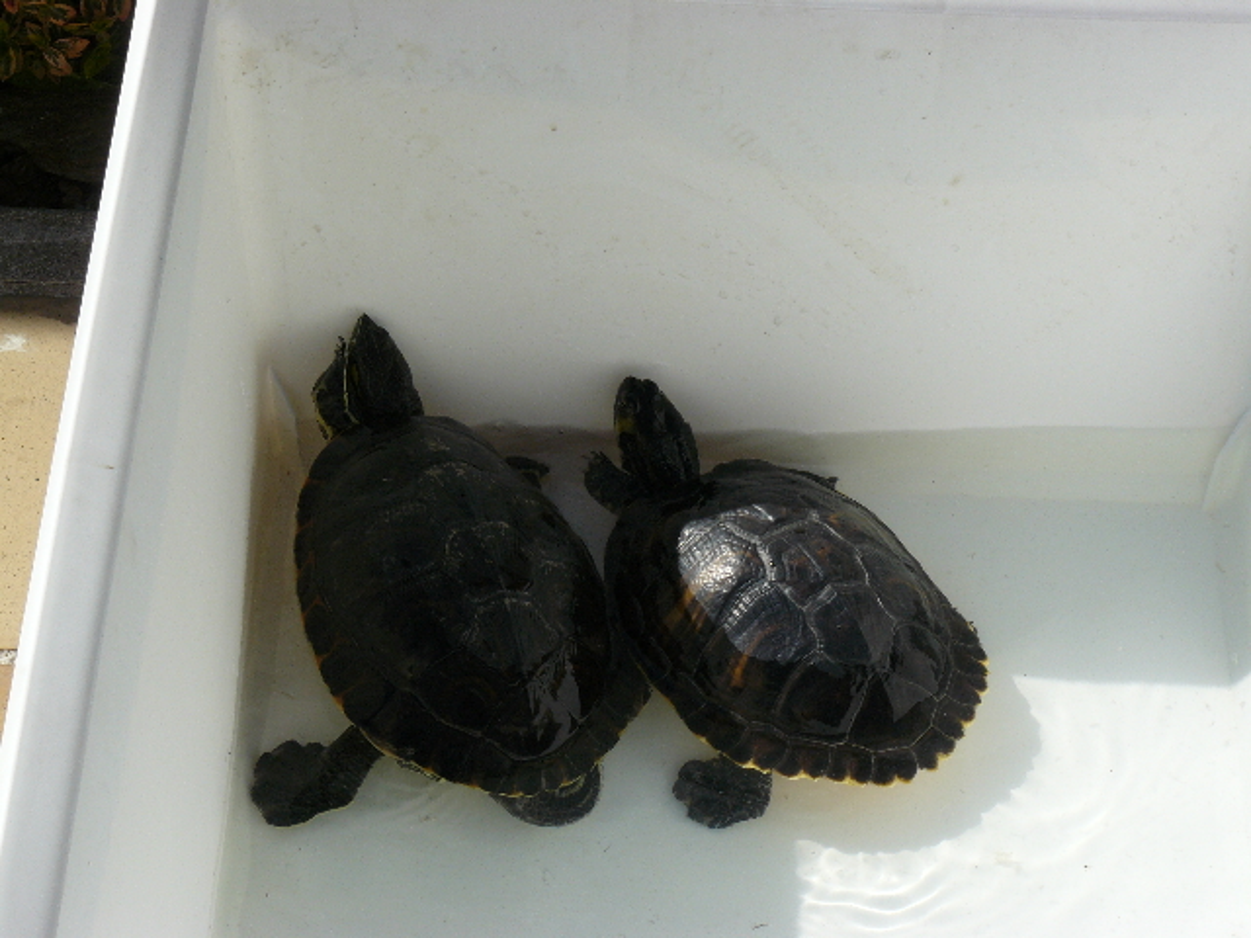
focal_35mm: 112
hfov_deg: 17.6
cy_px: 469
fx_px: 4048
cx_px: 626
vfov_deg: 13.2
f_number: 7.1
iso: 100
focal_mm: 18.6
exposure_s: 1/400
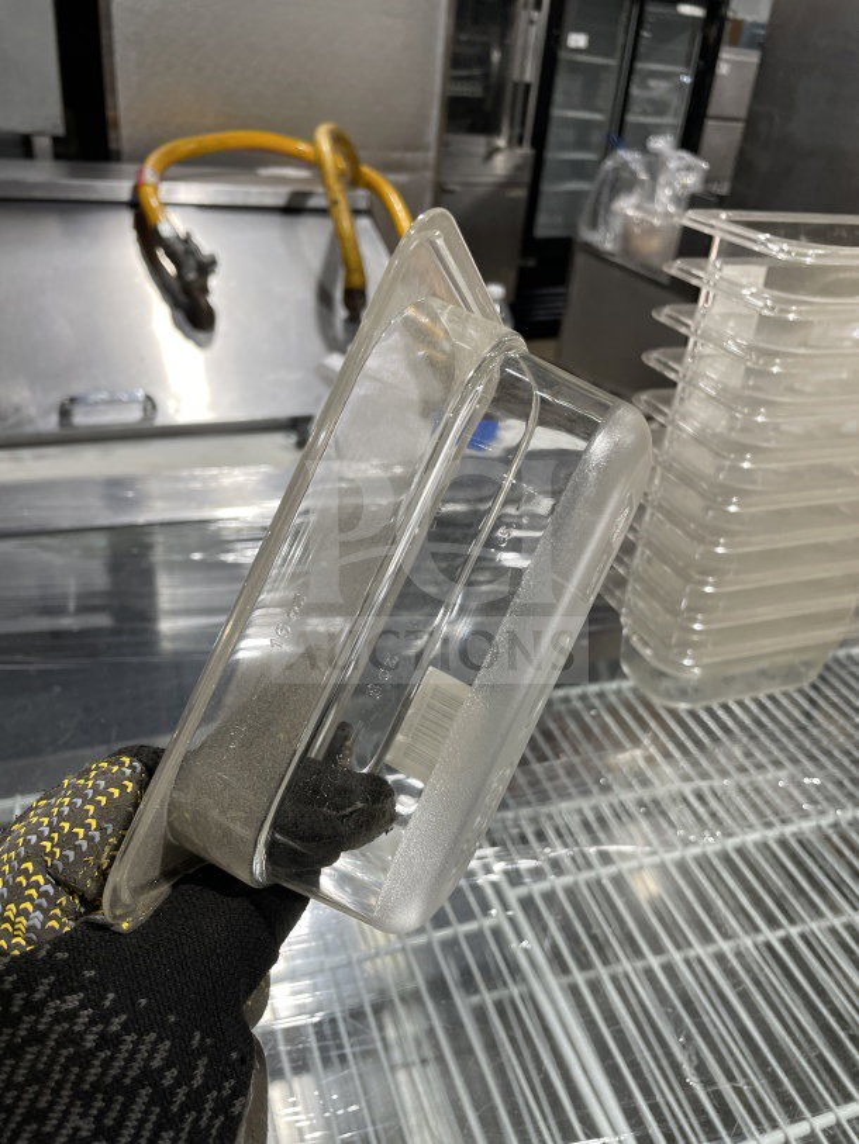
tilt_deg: -30.7
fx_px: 860
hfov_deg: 53.1
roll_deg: -5.8
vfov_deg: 67.3
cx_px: 430
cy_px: 572
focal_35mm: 26
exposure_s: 1/116
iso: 125
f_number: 1.6
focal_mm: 4.2
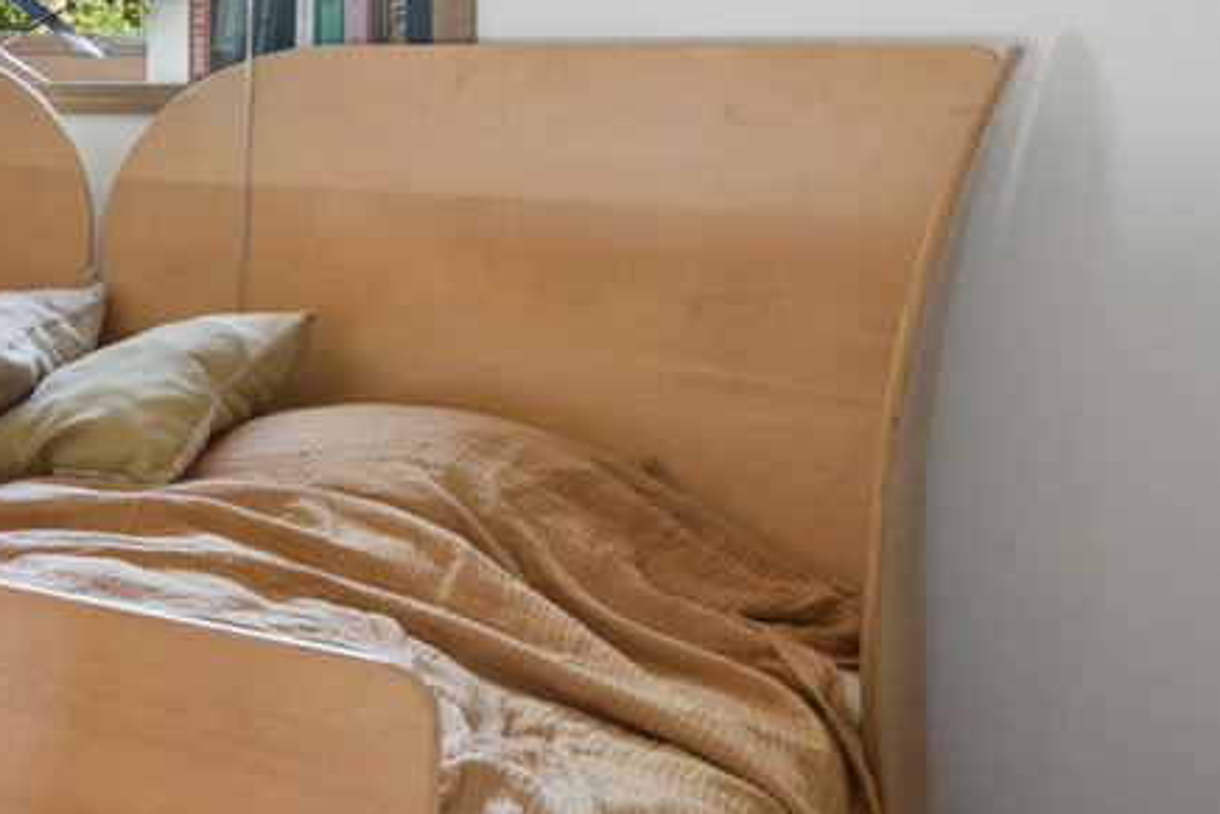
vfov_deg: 24.3
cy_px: 186
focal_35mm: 55
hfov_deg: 22.3
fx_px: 1864
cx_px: -954
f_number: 8
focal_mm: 10
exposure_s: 1/6
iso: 200
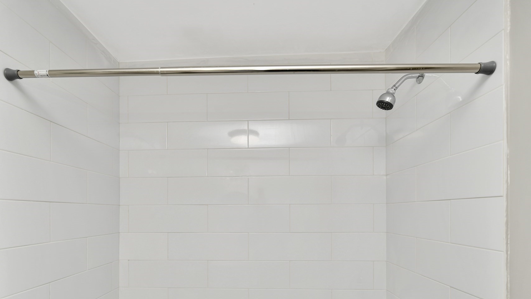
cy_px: 212
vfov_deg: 56.4
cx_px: 239
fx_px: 268
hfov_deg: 89.3
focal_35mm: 19
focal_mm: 15
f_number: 7.1
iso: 100
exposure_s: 1/30
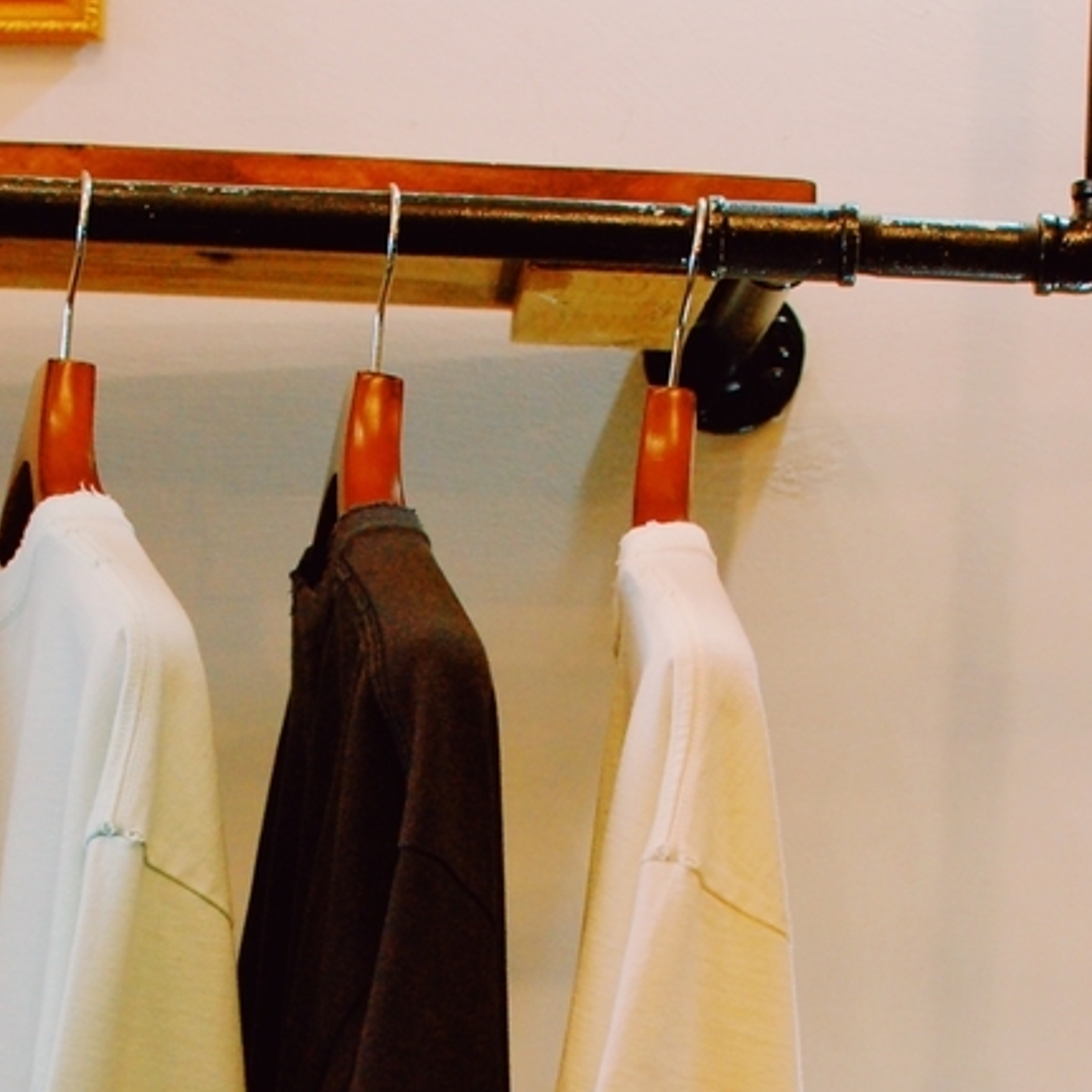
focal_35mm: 124
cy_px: 1249
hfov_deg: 14.0
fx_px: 4432
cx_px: 395
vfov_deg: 13.7
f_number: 4
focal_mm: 35
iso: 800
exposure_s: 1/60
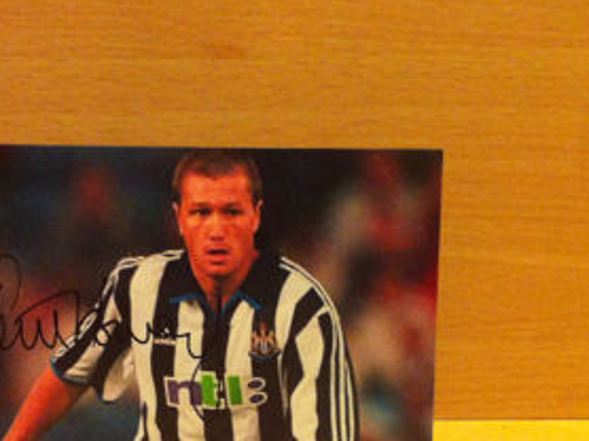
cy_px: 338
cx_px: 252
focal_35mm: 63
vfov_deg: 23.0
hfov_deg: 30.7
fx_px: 1071
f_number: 2.8
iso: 320
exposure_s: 1/15
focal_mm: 3.85
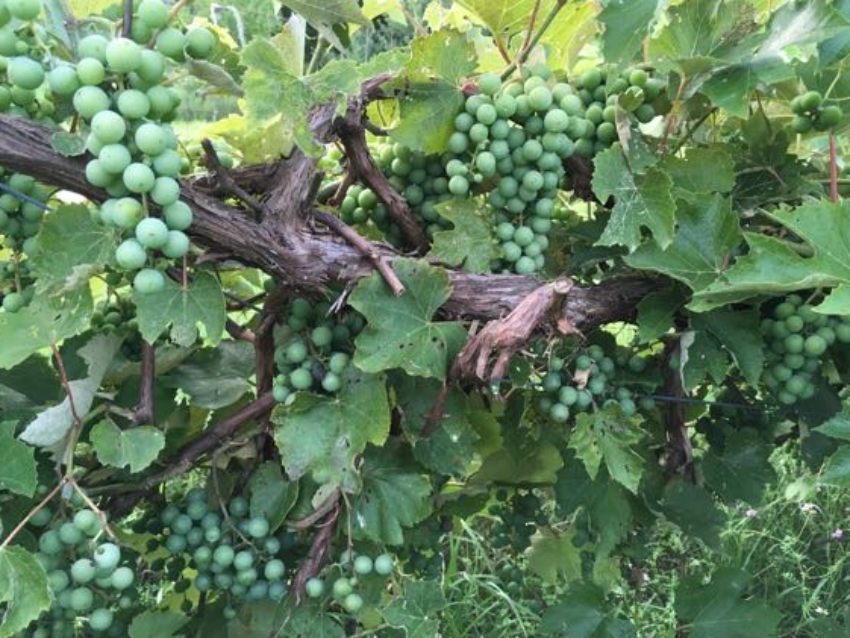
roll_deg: +1.8
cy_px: 305
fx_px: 761
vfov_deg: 45.4
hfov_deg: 58.3
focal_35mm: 31
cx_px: 432
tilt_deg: -17.9
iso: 50
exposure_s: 1/30
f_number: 2.2
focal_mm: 4.15
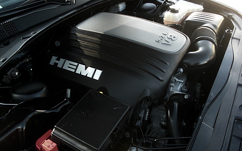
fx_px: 257
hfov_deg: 50.4
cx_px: 120
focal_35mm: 39
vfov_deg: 32.7
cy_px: 81
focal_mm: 6.3
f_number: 2.8
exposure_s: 1/100
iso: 200
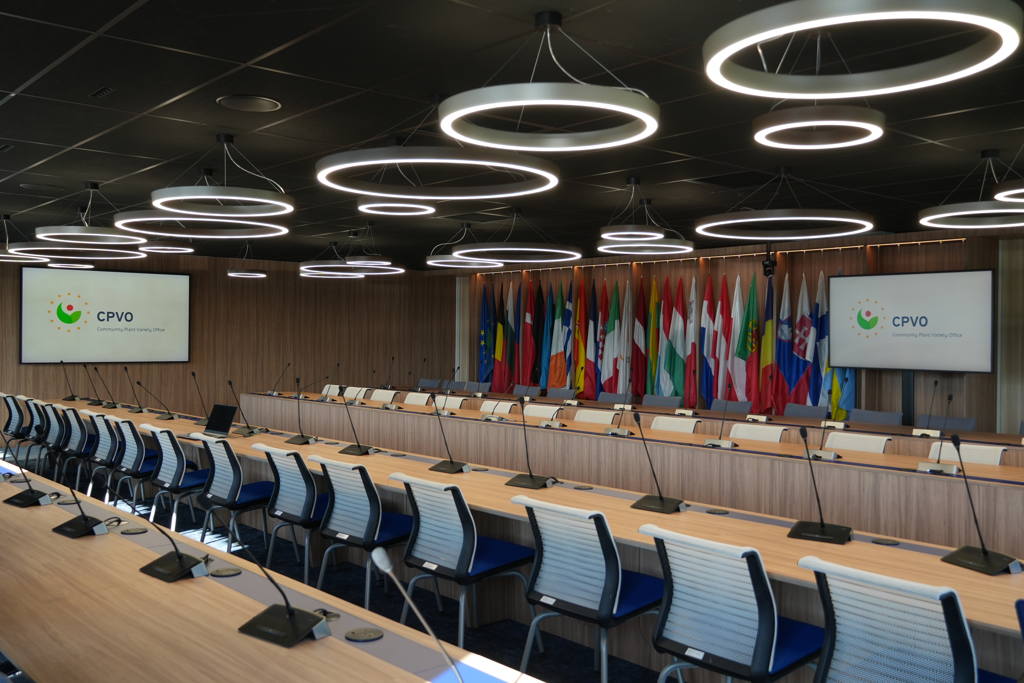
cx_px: 512
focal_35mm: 33
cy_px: 342
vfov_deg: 40.0
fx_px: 939
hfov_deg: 57.2
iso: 320
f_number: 4
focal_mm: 22
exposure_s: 1/160
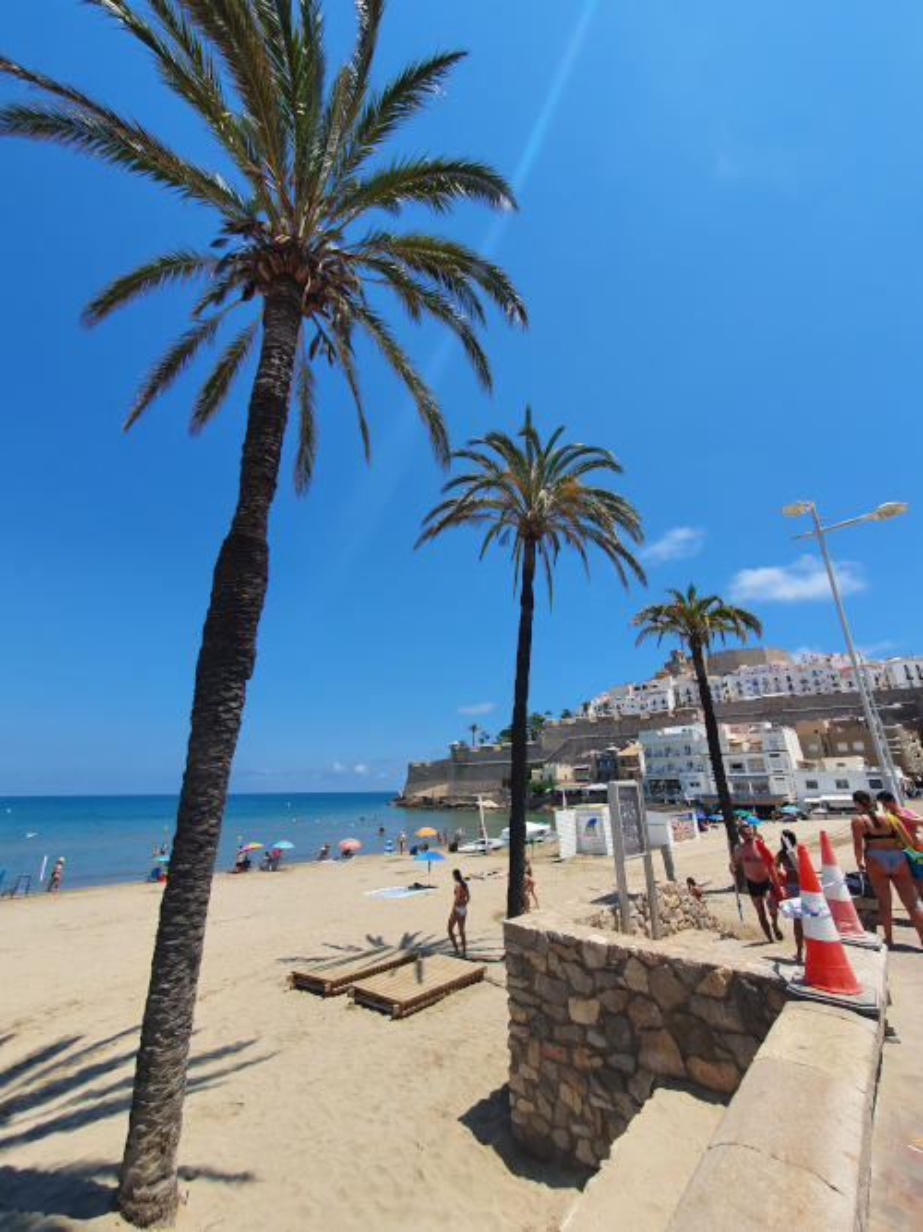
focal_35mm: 13
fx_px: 462
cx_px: 462
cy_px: 616
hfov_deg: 89.9
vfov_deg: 106.2
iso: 50
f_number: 2.2
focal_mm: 1.8
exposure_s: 1/1348
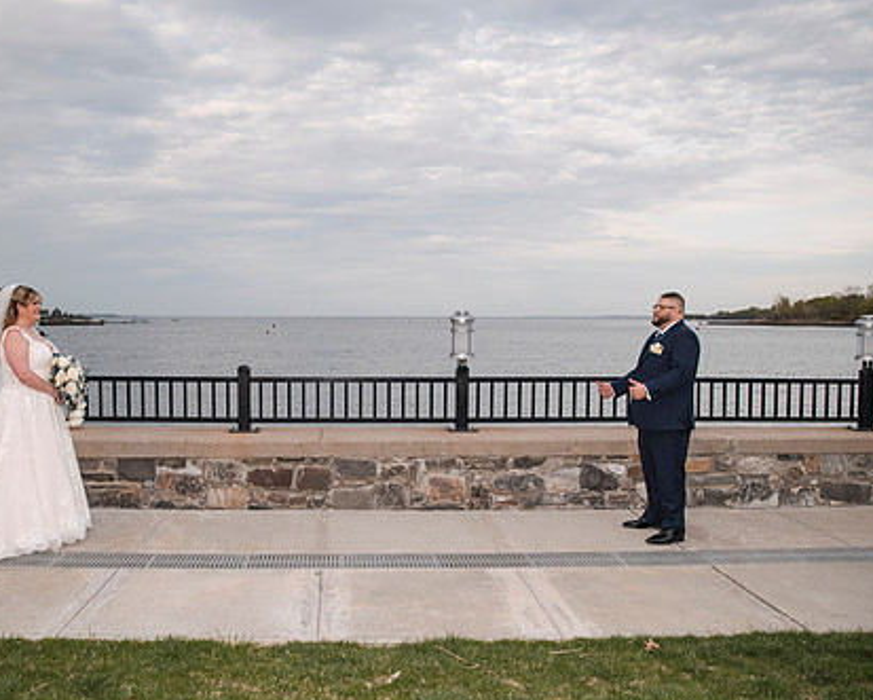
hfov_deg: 55.3
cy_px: 372
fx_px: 827
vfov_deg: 45.8
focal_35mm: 32
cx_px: 361
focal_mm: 24
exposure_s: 1/8000
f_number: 3.2
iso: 1250
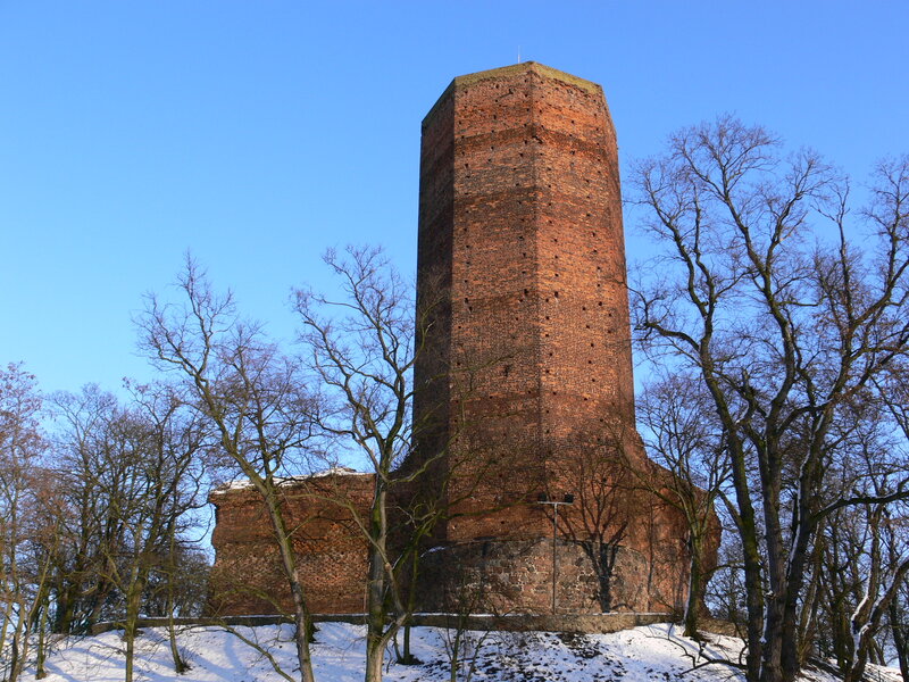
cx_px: 454
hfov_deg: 52.6
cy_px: 341
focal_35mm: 35
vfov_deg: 40.7
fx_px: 919
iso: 80
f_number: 5.6
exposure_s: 1/160
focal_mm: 7.4
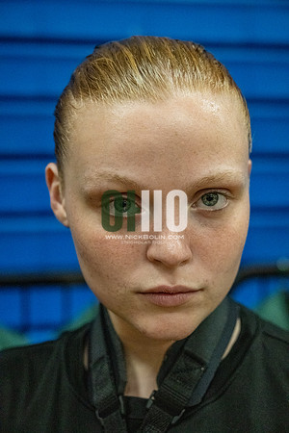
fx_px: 686
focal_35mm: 57
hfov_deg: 23.8
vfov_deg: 35.1
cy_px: 216
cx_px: 144
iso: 8000
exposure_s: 1/800
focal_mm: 57
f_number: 4
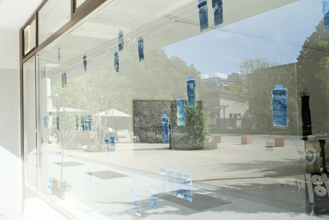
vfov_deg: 38.9
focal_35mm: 34
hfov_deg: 55.8
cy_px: 110
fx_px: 311
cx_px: 164
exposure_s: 1/300
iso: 320
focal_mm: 22.8
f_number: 5.6
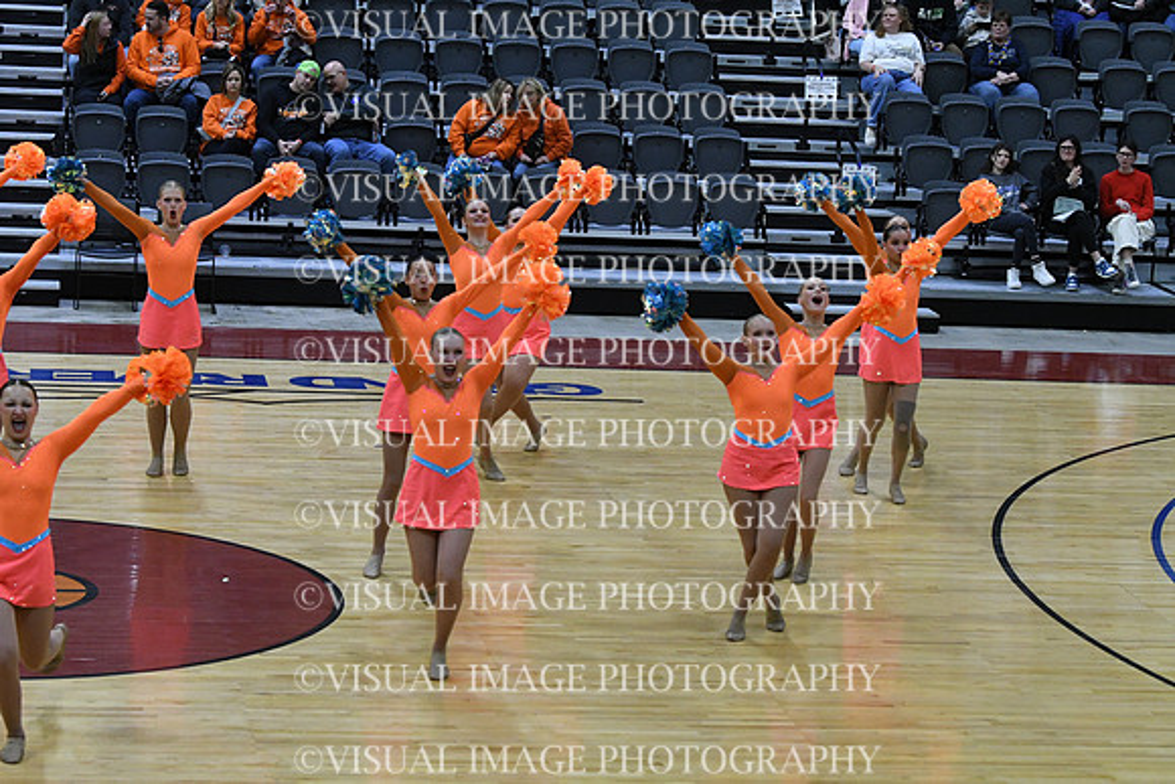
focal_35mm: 105
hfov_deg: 19.5
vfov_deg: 13.0
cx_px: 588
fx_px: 3428
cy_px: 392
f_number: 4
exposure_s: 1/500
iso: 4000
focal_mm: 70
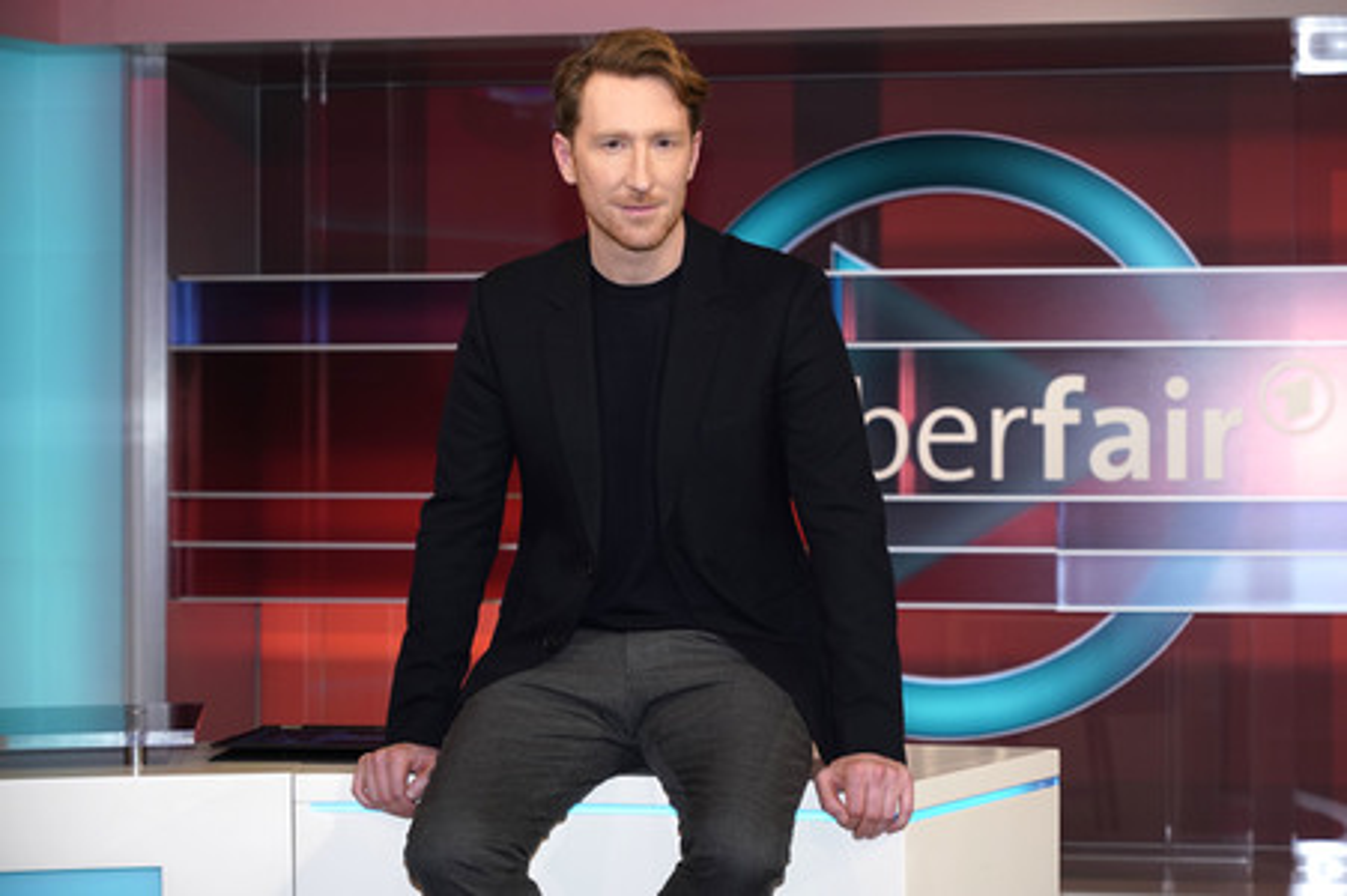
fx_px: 2879
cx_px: 674
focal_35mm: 77
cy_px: 448
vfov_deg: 17.7
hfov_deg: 26.3
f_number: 5.6
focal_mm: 77
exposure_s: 1/125
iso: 1600
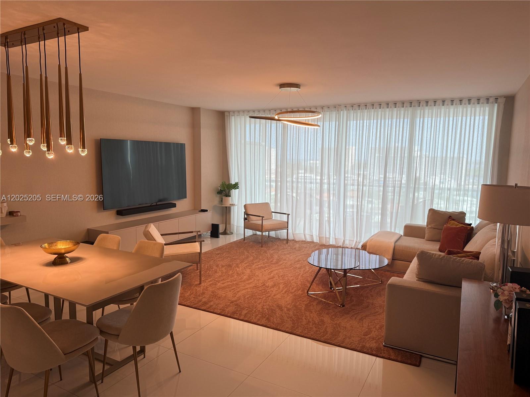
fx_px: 367
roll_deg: -1.4
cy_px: 198
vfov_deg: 56.8
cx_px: 265
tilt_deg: -6.9
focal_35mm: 24
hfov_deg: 71.6
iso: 80
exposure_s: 1/120
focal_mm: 6.76
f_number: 1.78
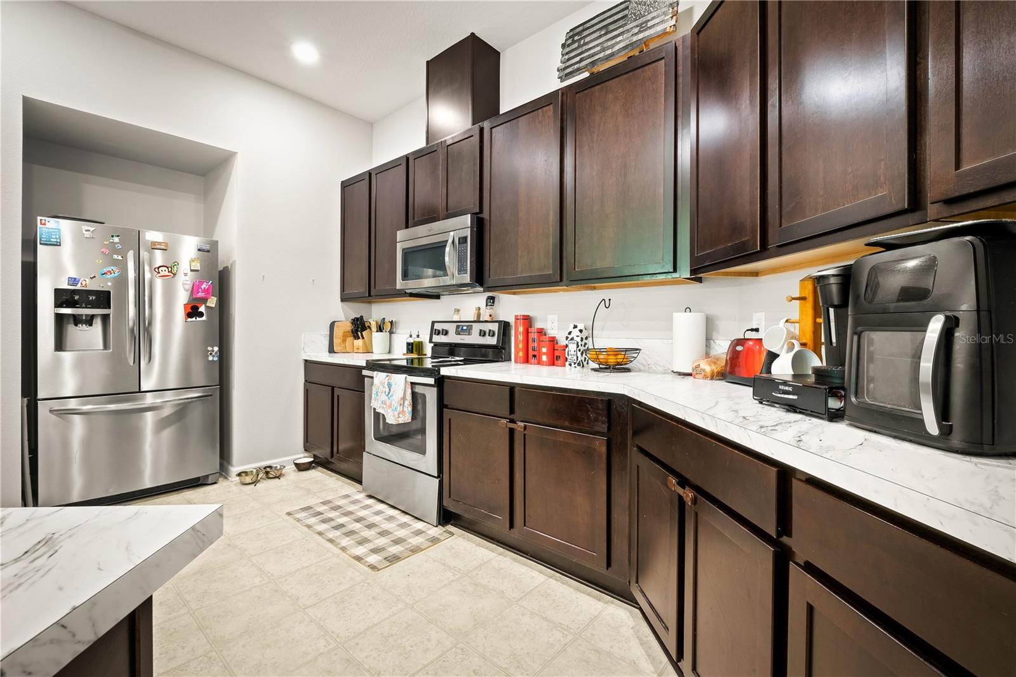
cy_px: 338
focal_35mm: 15
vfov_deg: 77.3
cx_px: 508
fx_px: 423
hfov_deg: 100.4
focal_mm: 10
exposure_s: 1.5
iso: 320
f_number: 8
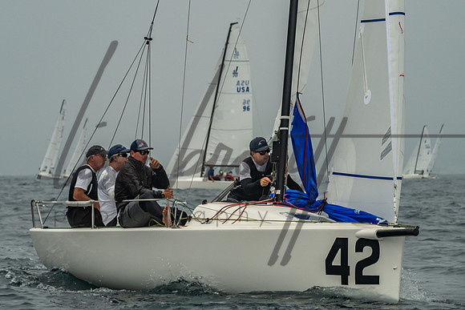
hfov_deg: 9.0
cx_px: 212
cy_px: 107
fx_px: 2962
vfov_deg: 6.0
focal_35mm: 229
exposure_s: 1/3200
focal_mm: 175
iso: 800
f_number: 9
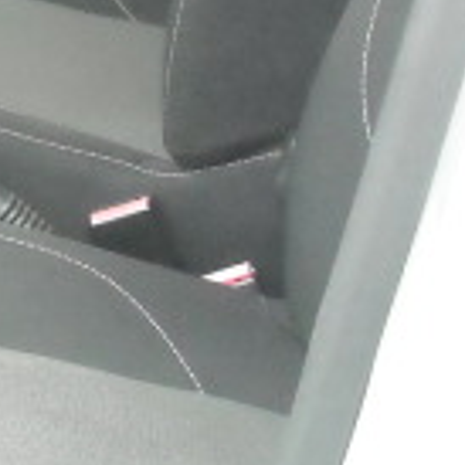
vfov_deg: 11.9
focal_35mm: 144
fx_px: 2188
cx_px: -489
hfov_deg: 11.0
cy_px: -95
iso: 800
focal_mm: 5.7
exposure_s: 1/96
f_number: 2.8
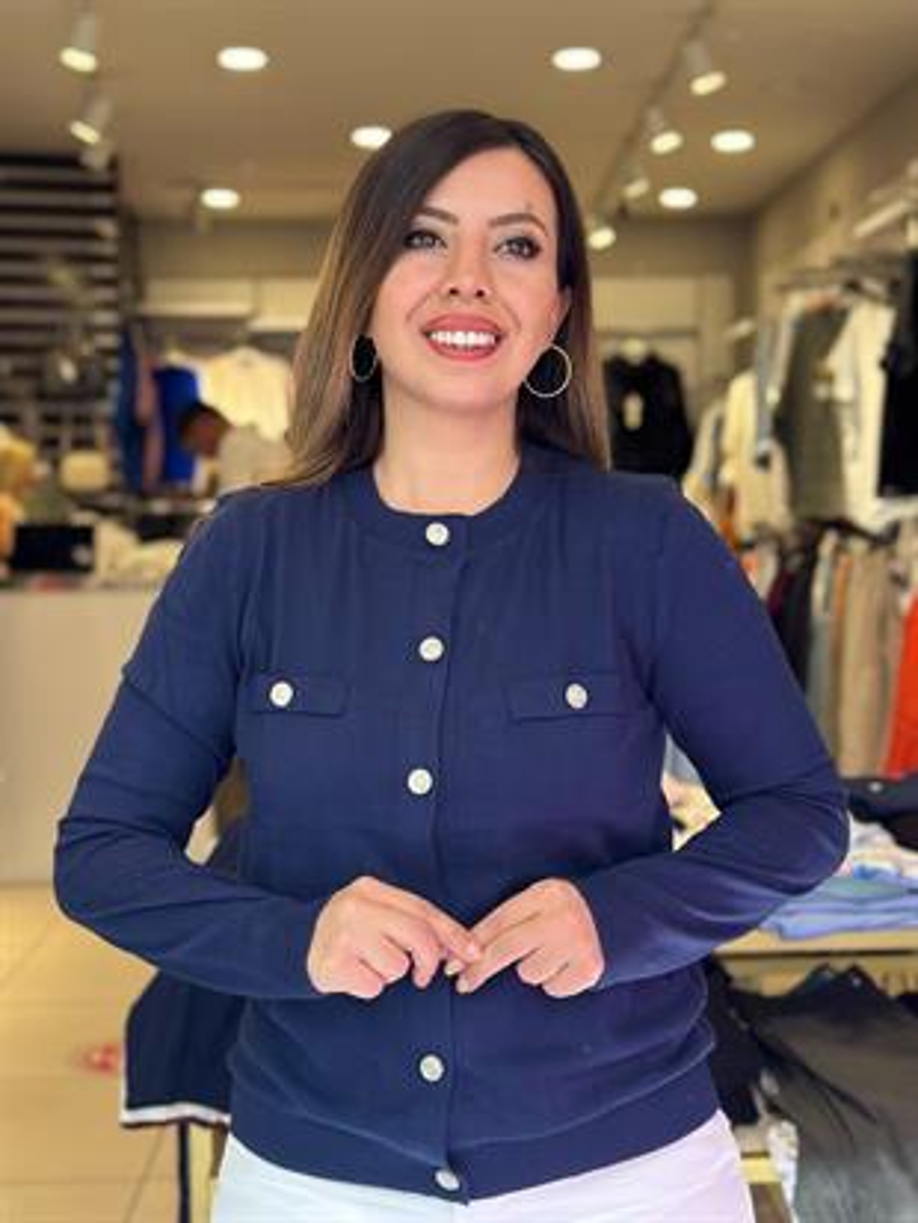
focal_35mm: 48
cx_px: 459
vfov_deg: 39.6
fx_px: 1696
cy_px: 612
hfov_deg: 30.3
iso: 100
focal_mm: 6.86
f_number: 1.78
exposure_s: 1/135
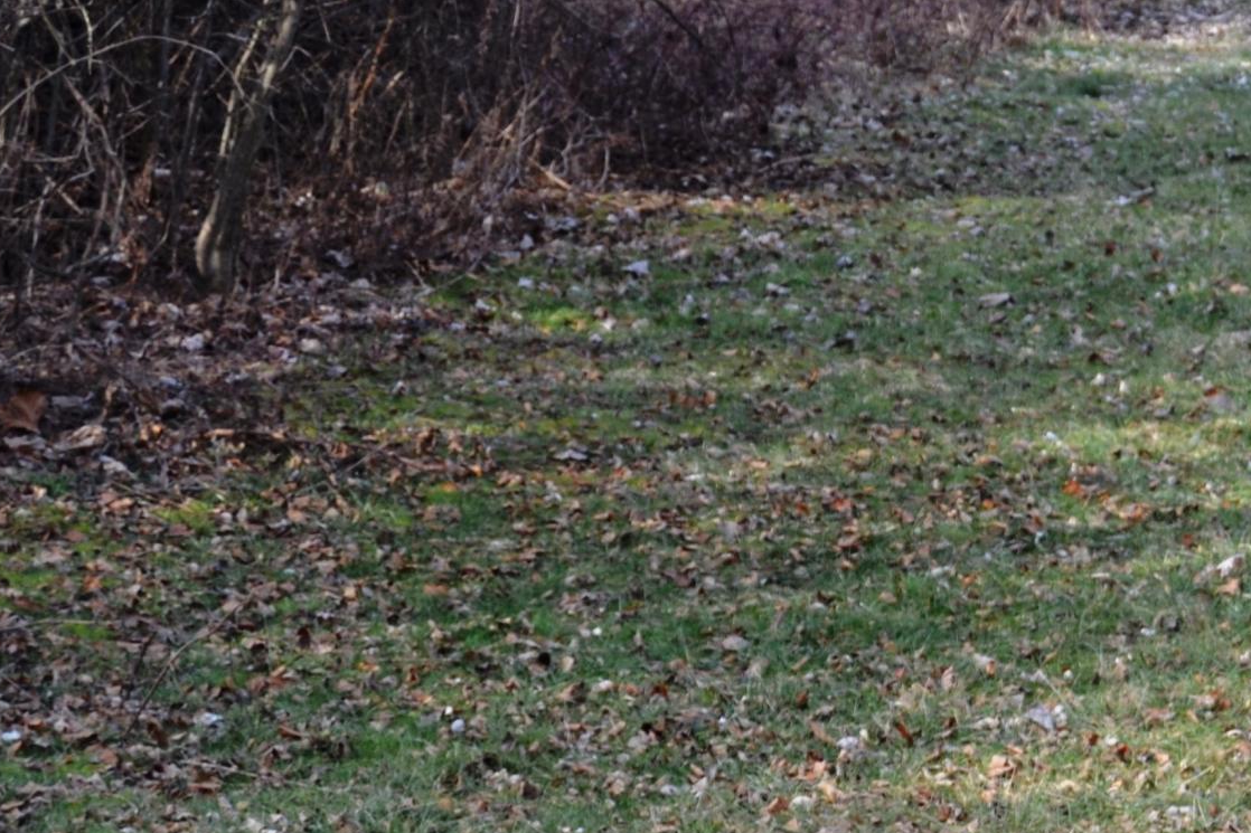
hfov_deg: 13.1
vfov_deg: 9.0
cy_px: 543
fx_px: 5316
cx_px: 1446
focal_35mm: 153
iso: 110
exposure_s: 1/125
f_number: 5.6
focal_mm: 38
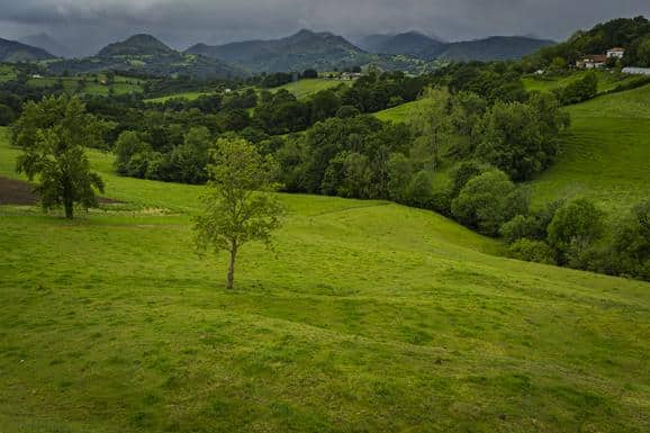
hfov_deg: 61.9
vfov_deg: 43.6
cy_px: 216
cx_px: 325
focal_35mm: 30
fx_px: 541
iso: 160
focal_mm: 20.2
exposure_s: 1/125
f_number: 5.6
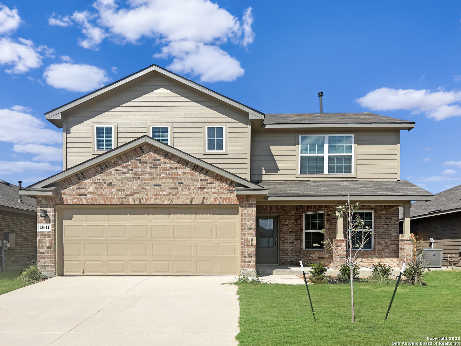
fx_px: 346
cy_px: 173
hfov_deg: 67.3
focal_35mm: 26
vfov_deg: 53.1
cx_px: 230
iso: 50
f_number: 1.5
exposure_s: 1/7463
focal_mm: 5.7
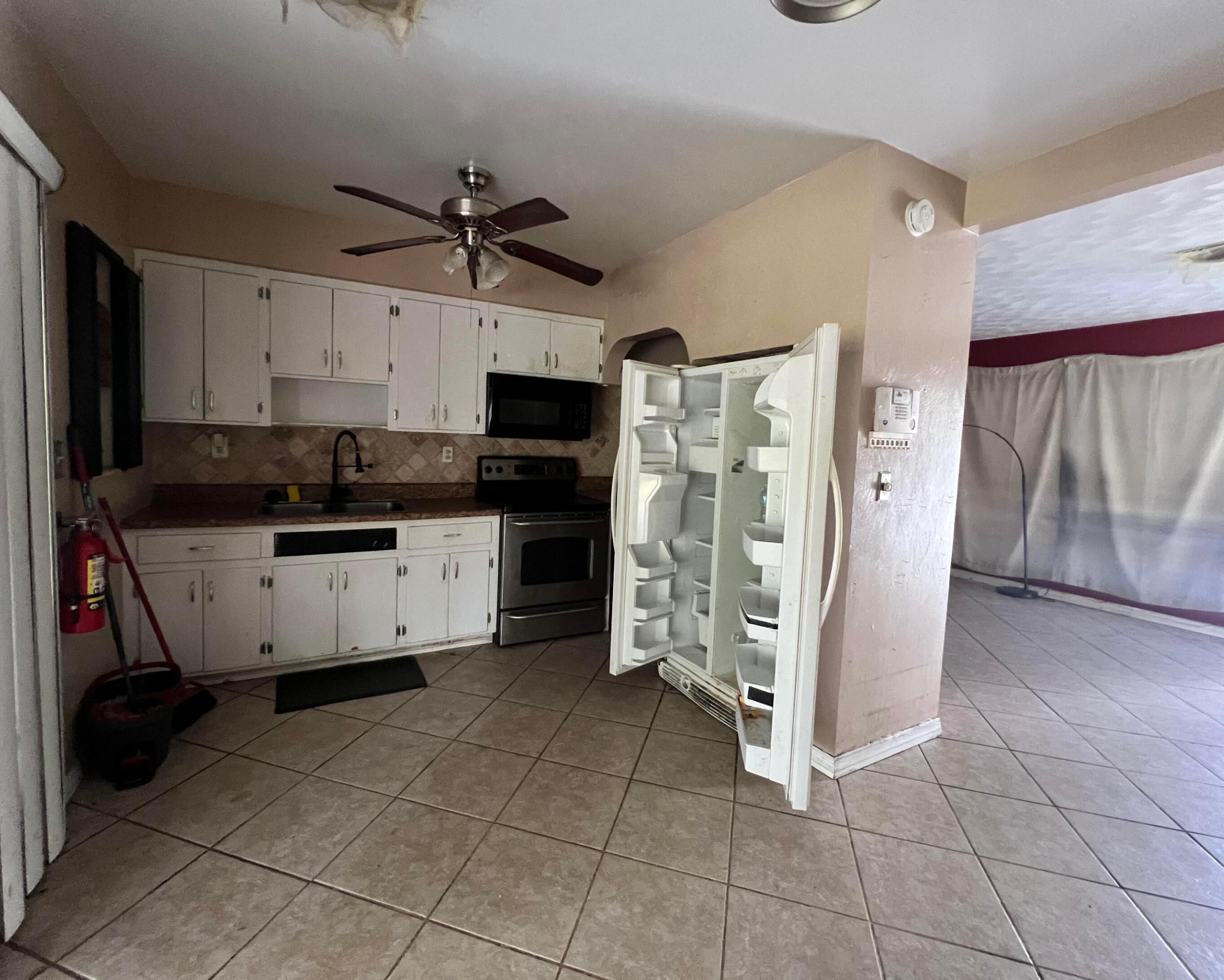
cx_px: 603
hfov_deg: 100.7
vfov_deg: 88.0
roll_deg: -1.6
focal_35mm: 14
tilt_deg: -4.8
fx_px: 507
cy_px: 475
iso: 500
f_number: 1.8
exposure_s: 1/60
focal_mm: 1.57
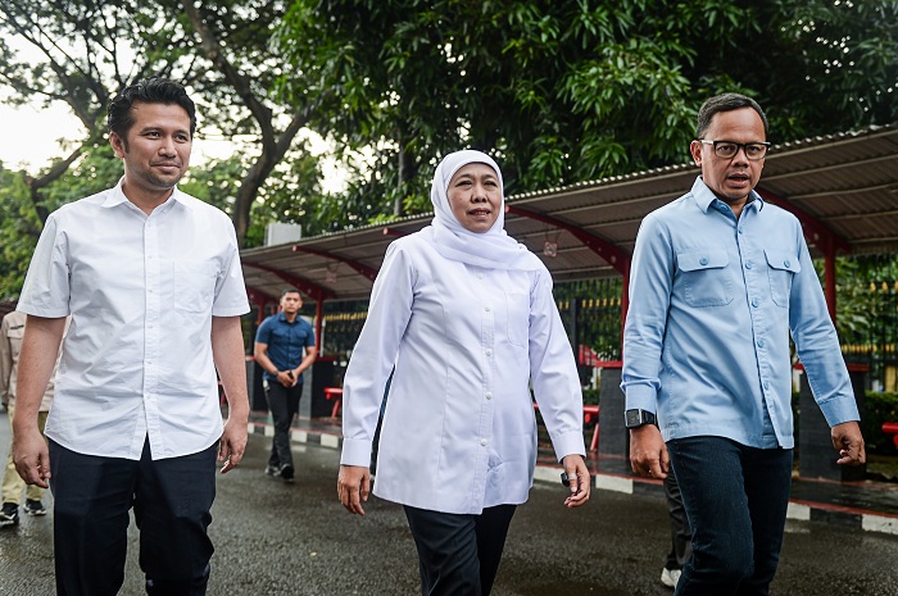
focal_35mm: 32
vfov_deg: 41.0
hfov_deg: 58.8
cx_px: 449
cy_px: 298
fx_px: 797
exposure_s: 1/250
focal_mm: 32
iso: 200
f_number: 3.2
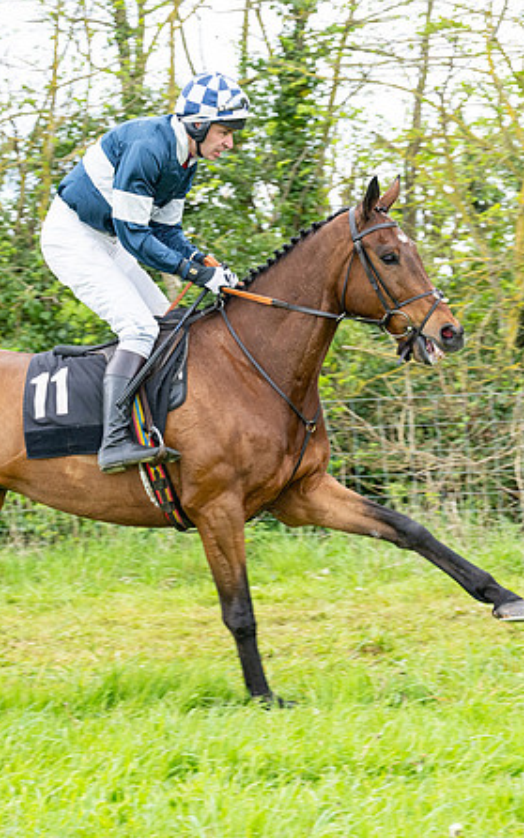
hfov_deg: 9.1
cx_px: 13
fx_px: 3265
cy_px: 402
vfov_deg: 14.6
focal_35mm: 143
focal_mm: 70
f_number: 5
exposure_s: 1/640
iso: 400
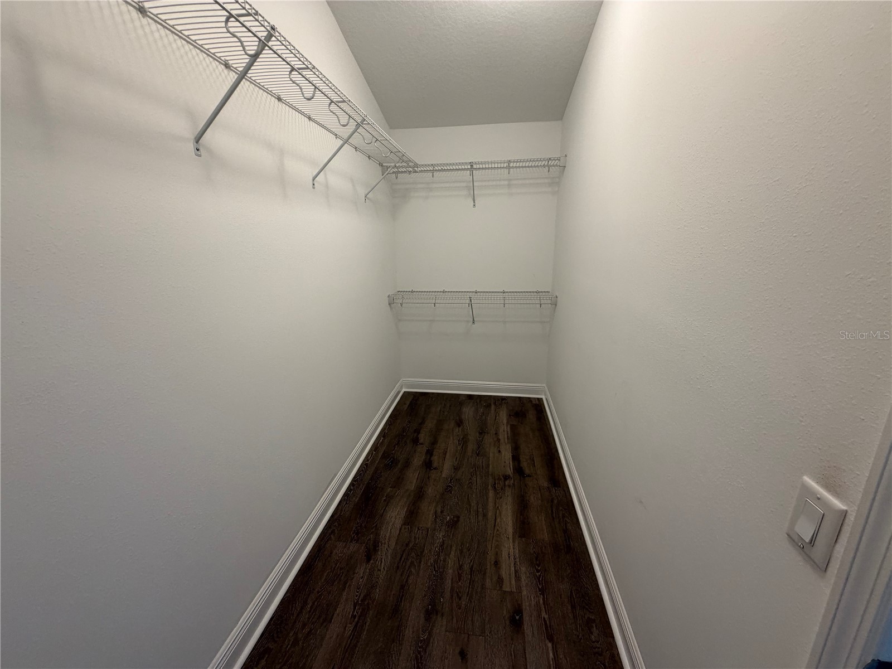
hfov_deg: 102.1
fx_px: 361
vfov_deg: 85.7
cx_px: 446
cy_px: 334
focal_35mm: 14
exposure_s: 1/120
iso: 160
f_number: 2.2
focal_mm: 2.22
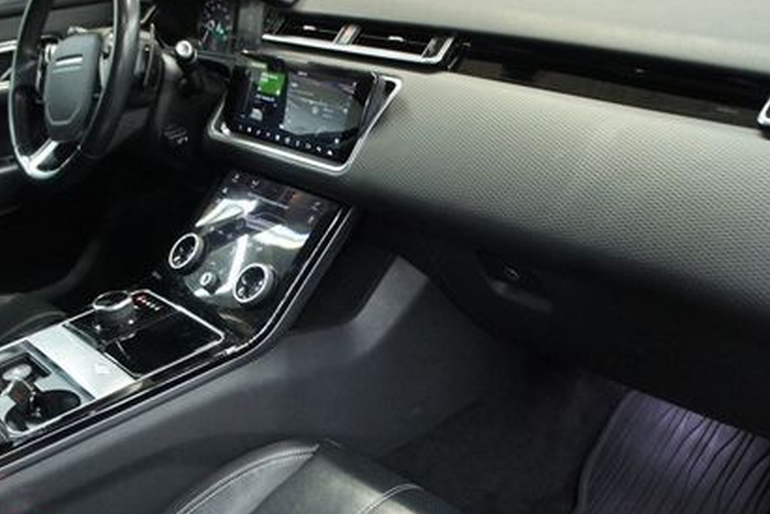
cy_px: 360
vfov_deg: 31.5
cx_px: 352
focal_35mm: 42
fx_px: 898
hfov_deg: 46.4
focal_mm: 18
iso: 1600
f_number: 3.5
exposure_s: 1/30
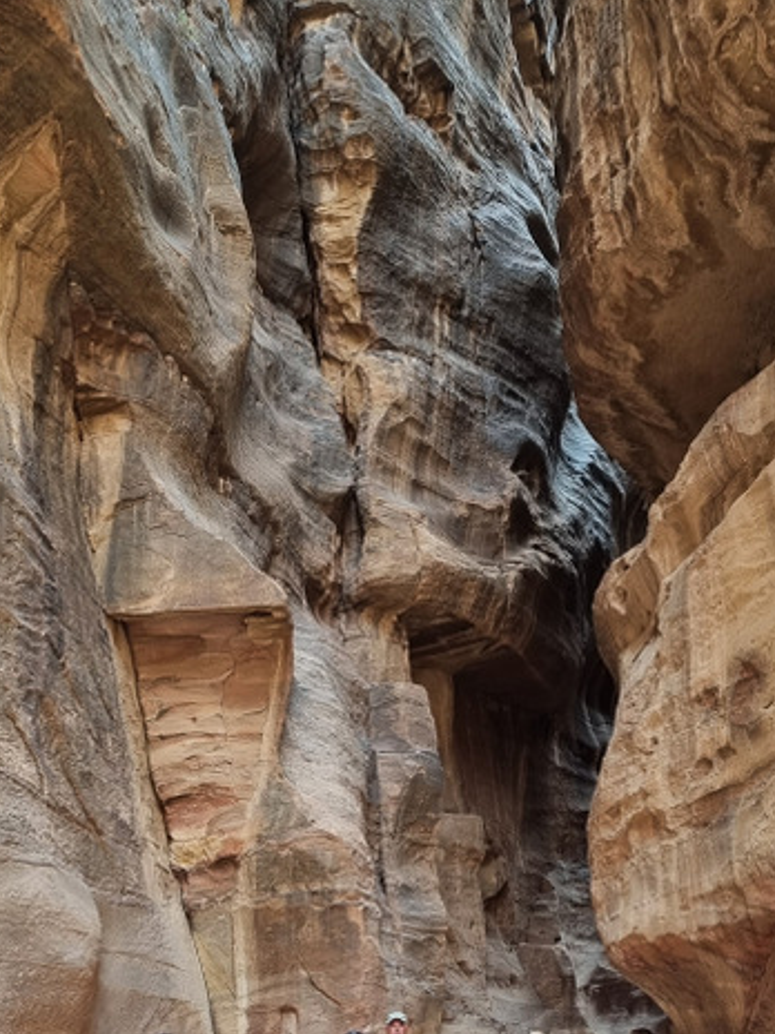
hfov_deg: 26.0
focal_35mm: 56
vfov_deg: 33.7
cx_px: 501
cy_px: 758
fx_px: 1672
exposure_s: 1/100
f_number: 1.8
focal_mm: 5.4
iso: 50
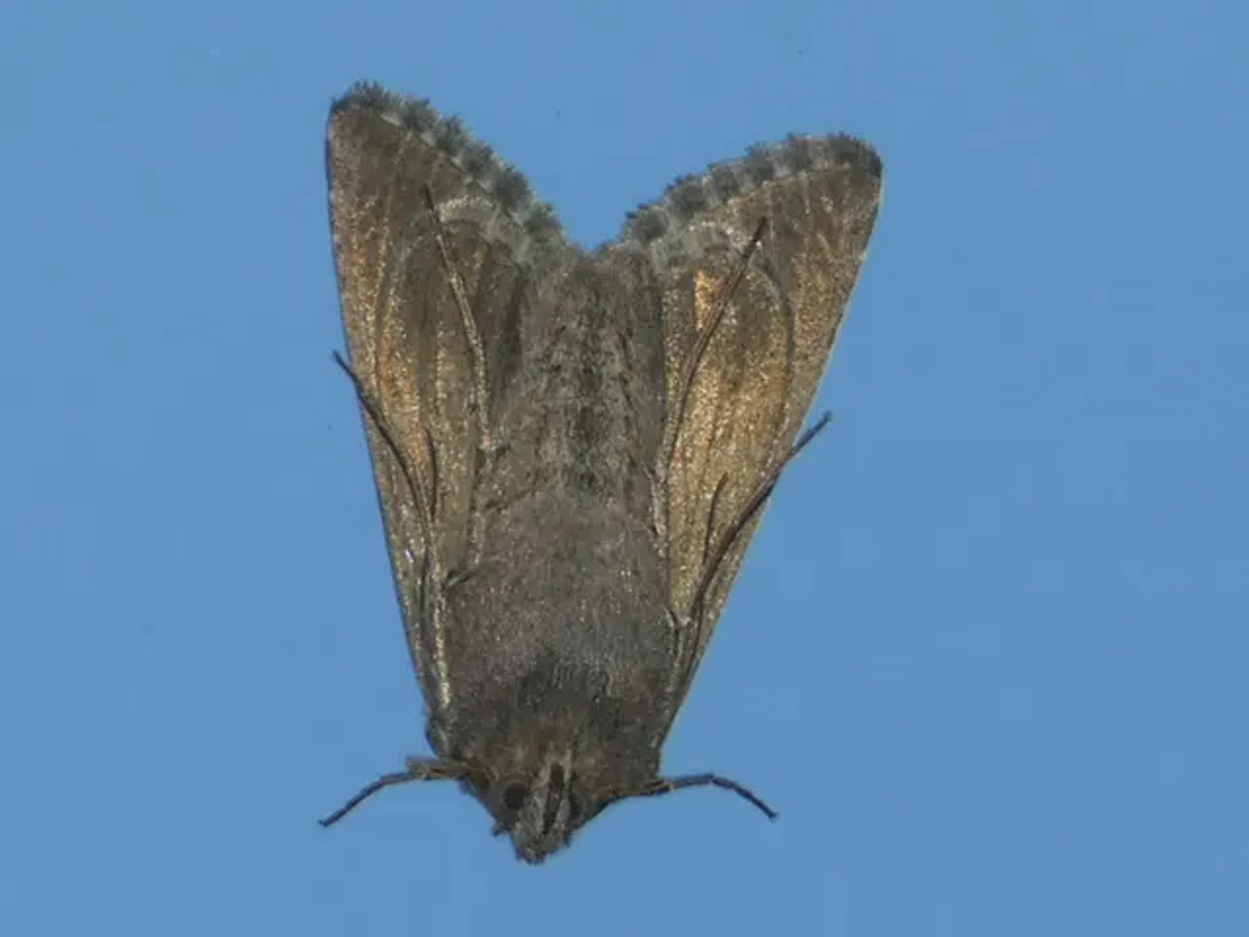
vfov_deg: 5.8
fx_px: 9309
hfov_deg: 7.7
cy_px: 468
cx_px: 624
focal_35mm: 258
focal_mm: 46.2
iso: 80
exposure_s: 1/80
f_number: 5.5
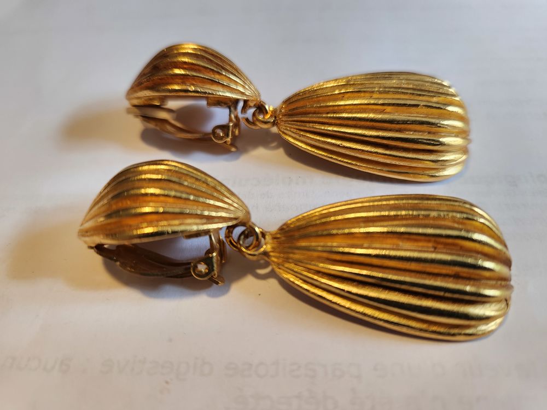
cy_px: 205
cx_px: 274
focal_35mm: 23
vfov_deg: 58.9
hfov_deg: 73.9
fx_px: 363
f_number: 1.8
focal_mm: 5.4
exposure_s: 1/100
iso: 125
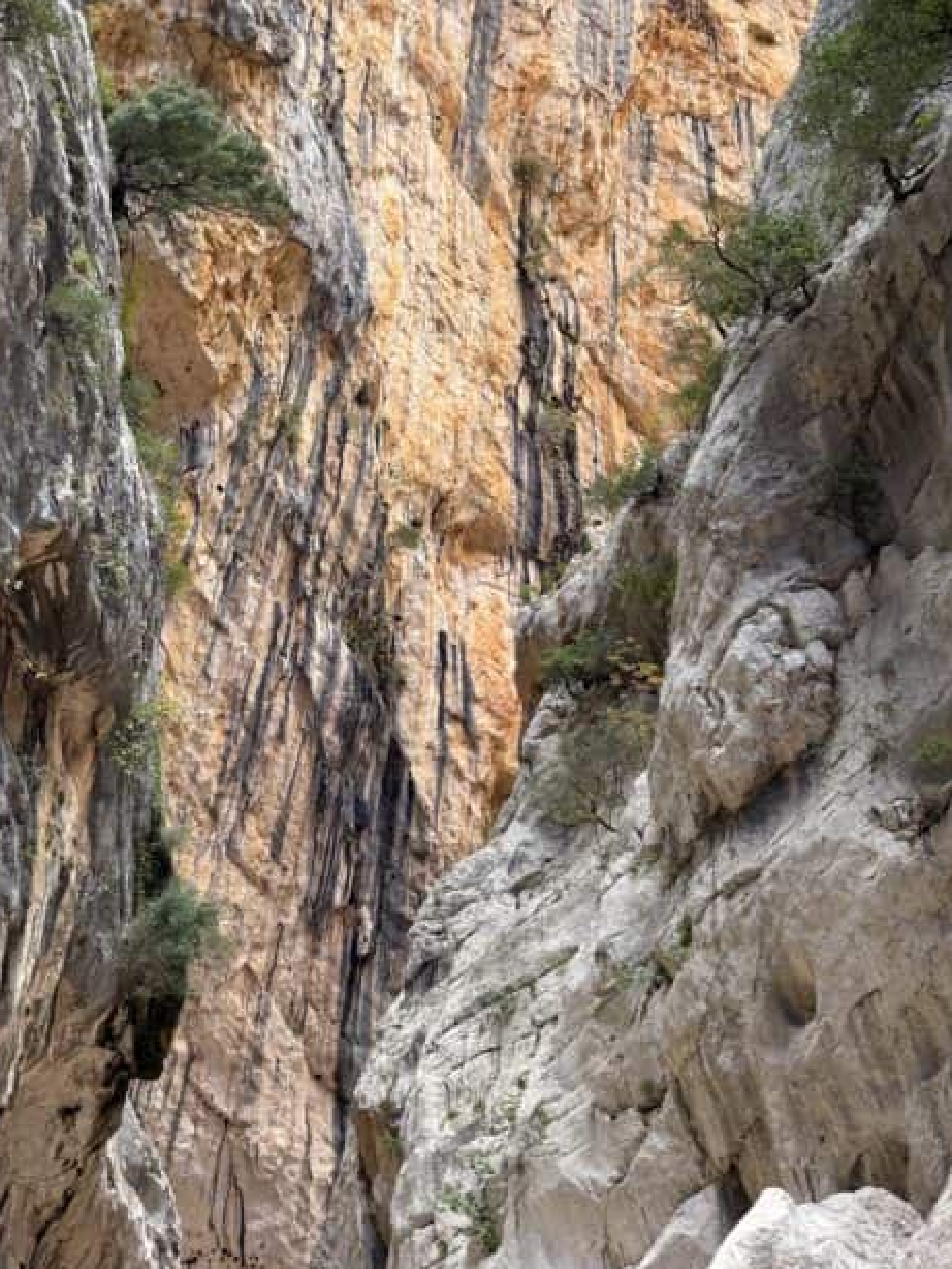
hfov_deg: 35.6
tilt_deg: +39.3
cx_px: 310
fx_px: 1466
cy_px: 265
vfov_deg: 44.6
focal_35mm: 40
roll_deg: +3.7
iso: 100
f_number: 1.78
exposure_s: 1/347
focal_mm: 6.76
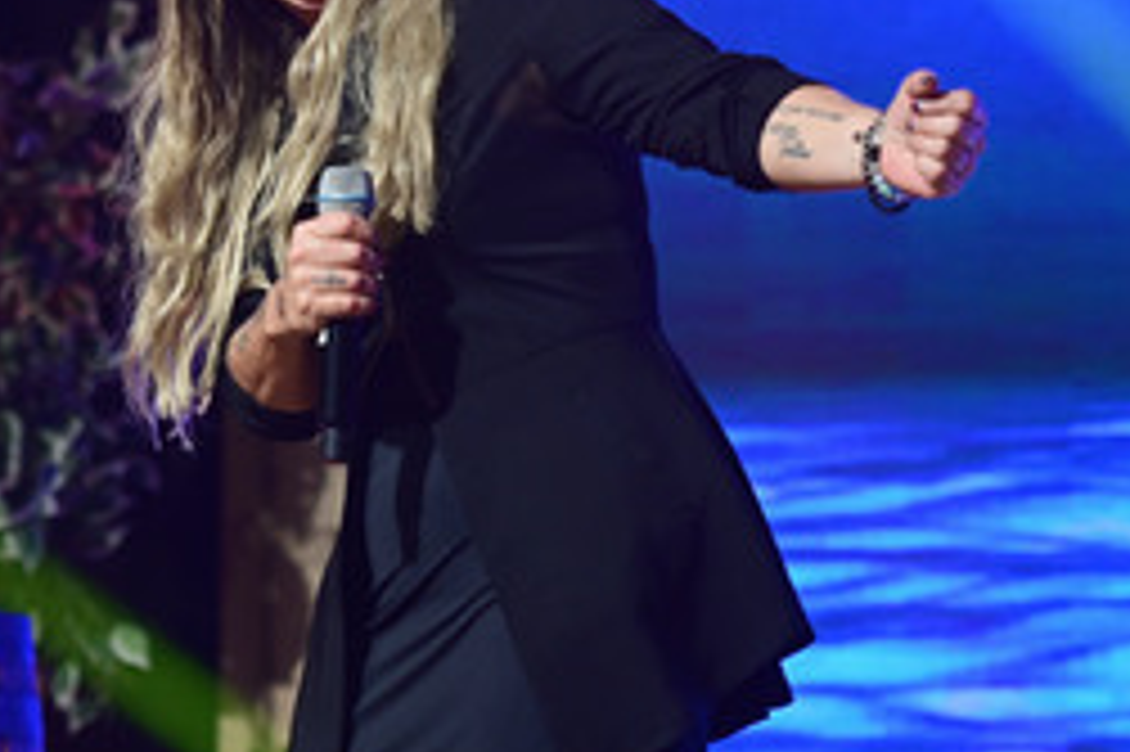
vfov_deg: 6.1
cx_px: 281
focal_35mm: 225
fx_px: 7058
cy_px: 270
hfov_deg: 9.1
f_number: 2.8
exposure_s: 1/250
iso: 1250
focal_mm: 125
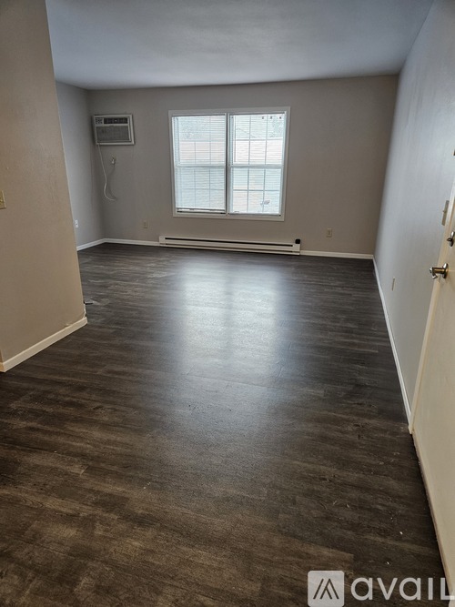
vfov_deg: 73.9
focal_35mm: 23
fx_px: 403
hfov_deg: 58.9
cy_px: 304
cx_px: 228
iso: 400
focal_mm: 5.4
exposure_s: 1/120
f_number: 1.8
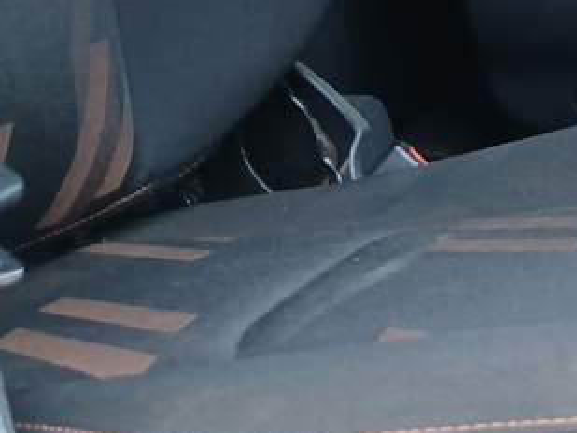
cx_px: 866
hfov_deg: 15.1
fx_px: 2018
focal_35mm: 121
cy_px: -472
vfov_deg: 11.0
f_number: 1.8
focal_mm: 3.98
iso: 48
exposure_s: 1/50
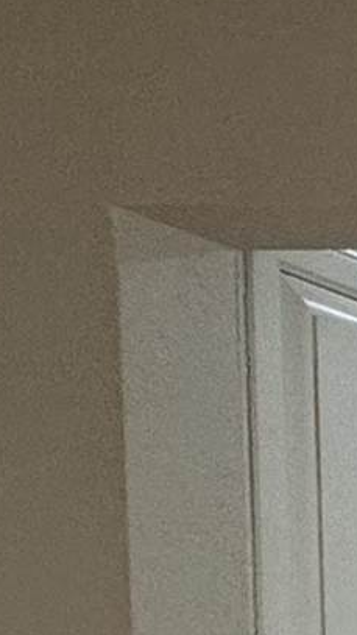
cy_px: 1002
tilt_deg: -4.2
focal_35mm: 115
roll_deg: -1.0
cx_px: 1925
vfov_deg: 16.6
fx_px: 1935
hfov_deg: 5.8
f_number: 2.2
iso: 125
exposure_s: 1/120
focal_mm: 2.22
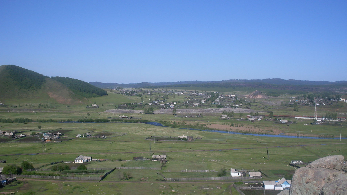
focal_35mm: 42
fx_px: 386
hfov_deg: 48.4
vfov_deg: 28.3
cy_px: 116
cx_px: 172
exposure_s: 1/350
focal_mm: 6.3
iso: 80
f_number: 8.4
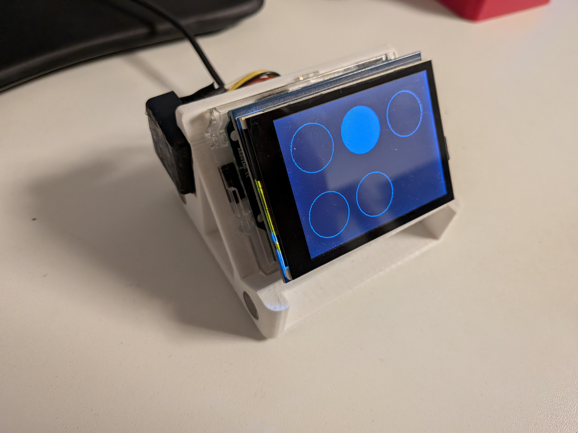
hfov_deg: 71.6
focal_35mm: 24
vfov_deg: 56.8
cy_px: 216
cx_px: 289
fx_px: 401
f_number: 1.7
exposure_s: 1/100
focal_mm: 4.53
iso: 117
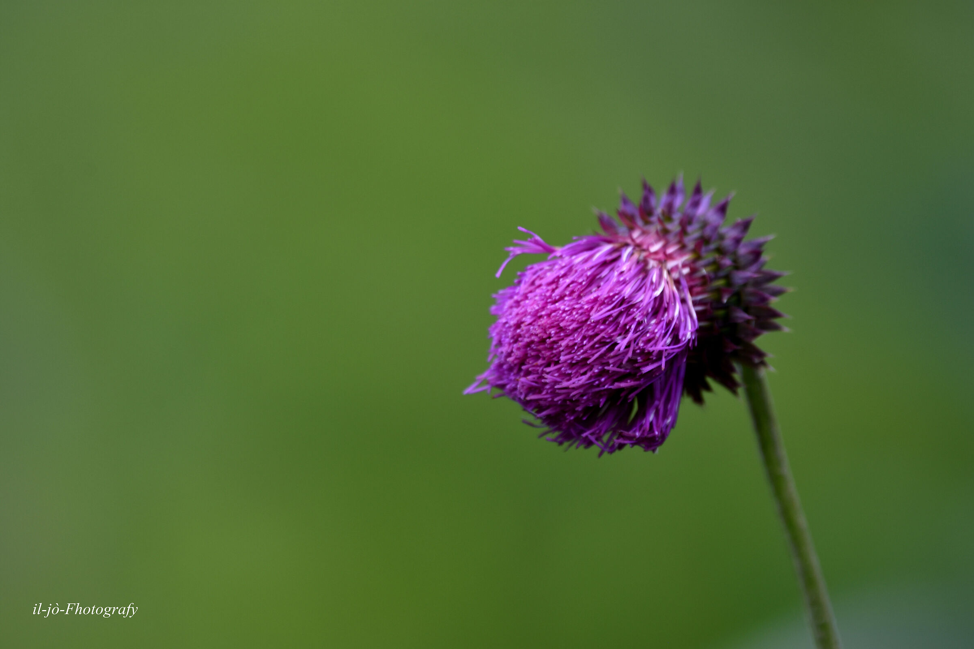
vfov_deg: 1.5
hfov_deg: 2.3
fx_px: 24348
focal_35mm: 900
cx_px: 487
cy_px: 324
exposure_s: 1/200
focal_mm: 600
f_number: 6.3
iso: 180
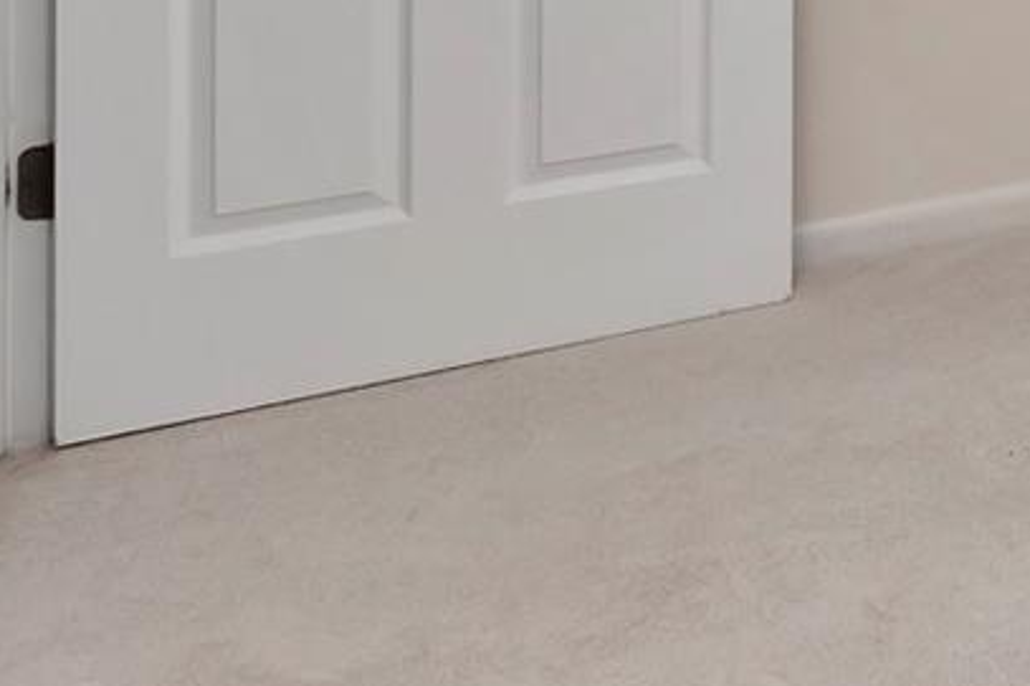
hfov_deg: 24.9
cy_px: -478
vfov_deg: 18.8
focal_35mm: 59
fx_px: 1687
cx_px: 1597
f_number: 9
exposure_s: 1/200
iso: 500
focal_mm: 10
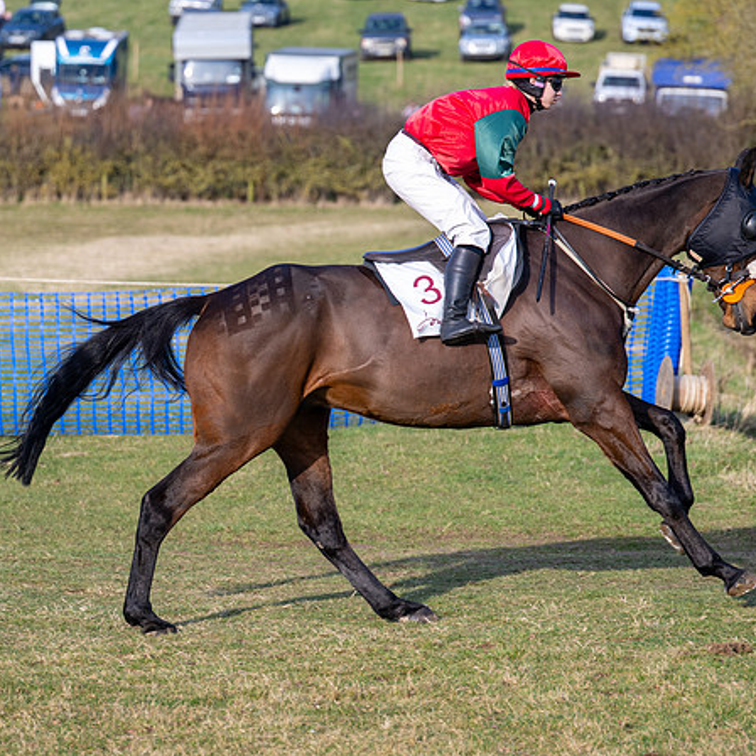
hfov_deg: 9.5
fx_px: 4546
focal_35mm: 184
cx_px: 289
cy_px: 377
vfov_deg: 9.5
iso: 125
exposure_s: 1/1000
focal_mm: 94
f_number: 2.8
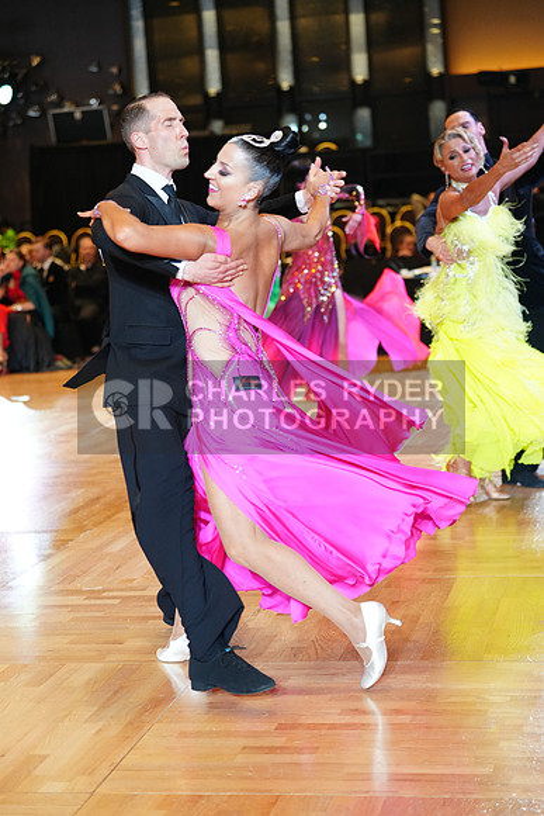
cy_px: 408
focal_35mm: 70
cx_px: 272
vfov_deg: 28.8
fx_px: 1586
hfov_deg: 19.5
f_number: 2.8
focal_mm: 70
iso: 2500
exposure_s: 1/500
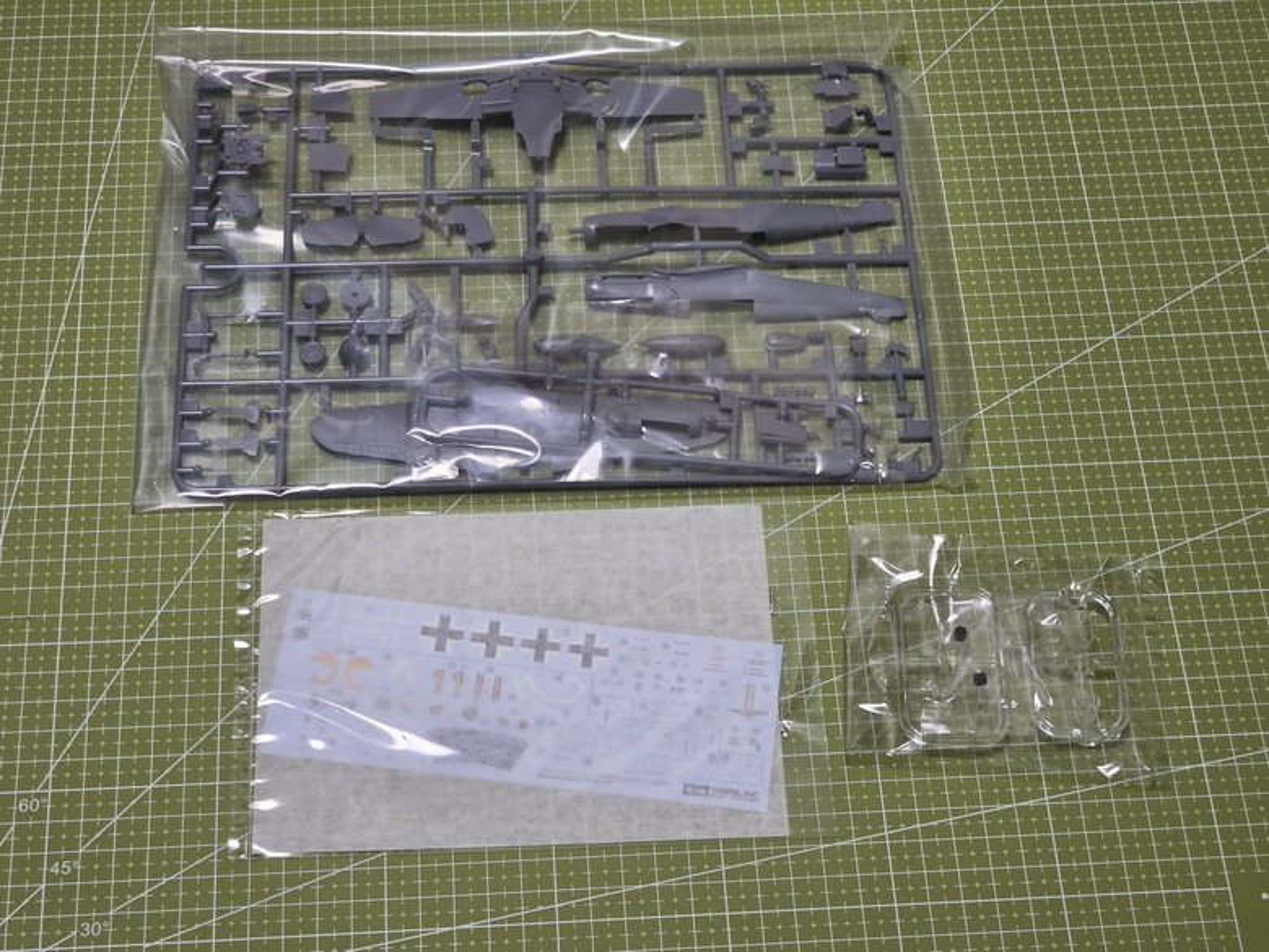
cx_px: 634
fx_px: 2529
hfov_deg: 28.2
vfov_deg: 21.3
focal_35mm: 69
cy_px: 476
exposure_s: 1/120
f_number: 2.4
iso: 250
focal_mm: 7.9
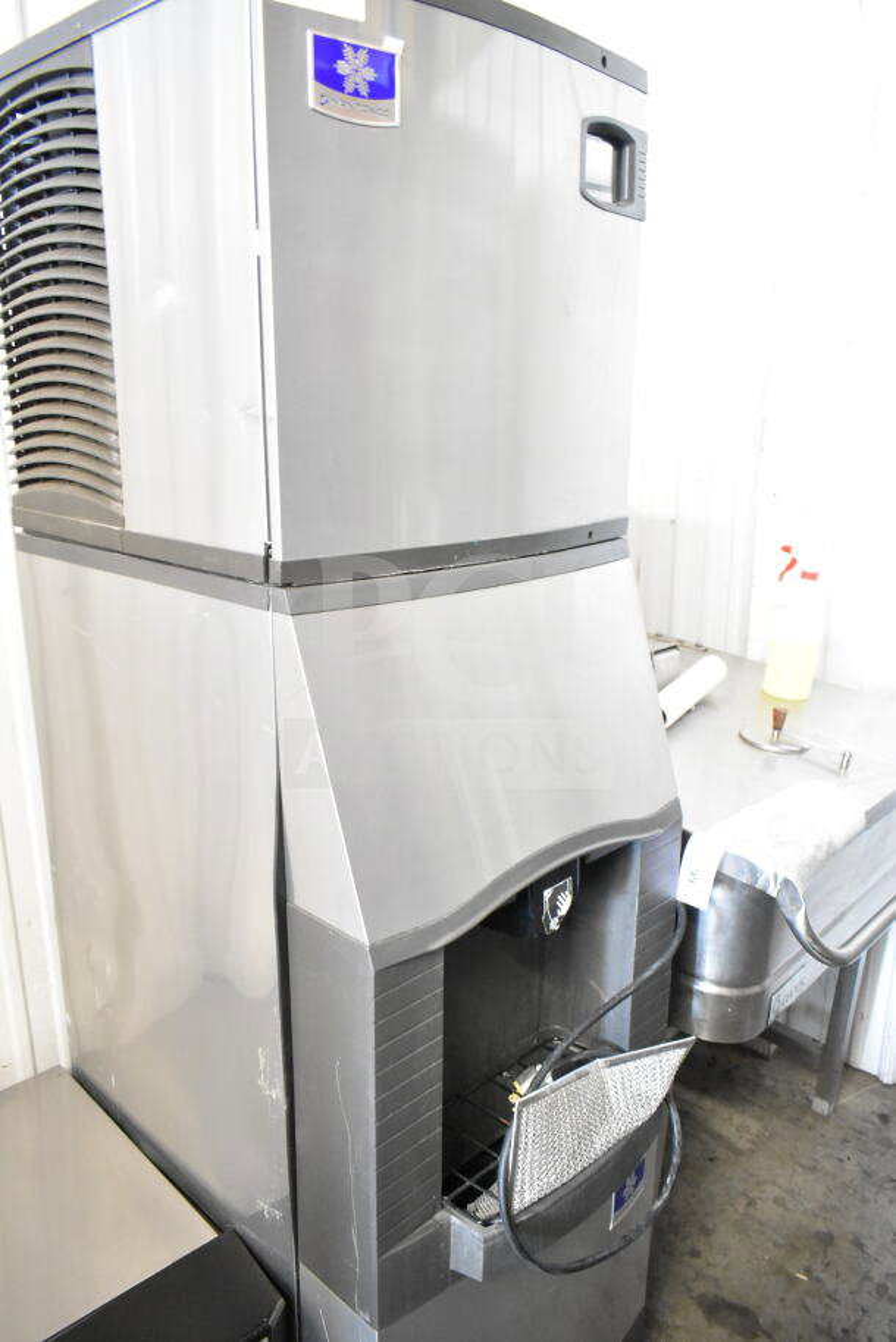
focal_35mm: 27
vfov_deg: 67.4
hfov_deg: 48.0
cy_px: 671
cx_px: 448
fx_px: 1007
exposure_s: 1/30
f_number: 3.5
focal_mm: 18
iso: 5000
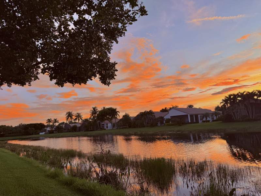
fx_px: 181
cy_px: 98
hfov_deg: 71.6
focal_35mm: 24
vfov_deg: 56.8
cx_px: 130
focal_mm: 6.76
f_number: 1.78
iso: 100
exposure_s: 1/121
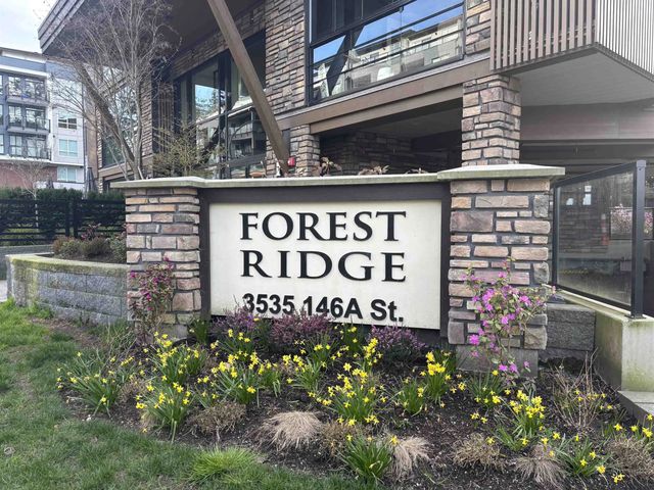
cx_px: 327
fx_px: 491
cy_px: 245
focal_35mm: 26
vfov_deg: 53.1
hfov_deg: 67.3
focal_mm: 5.96
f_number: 1.6
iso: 40
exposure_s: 1/242
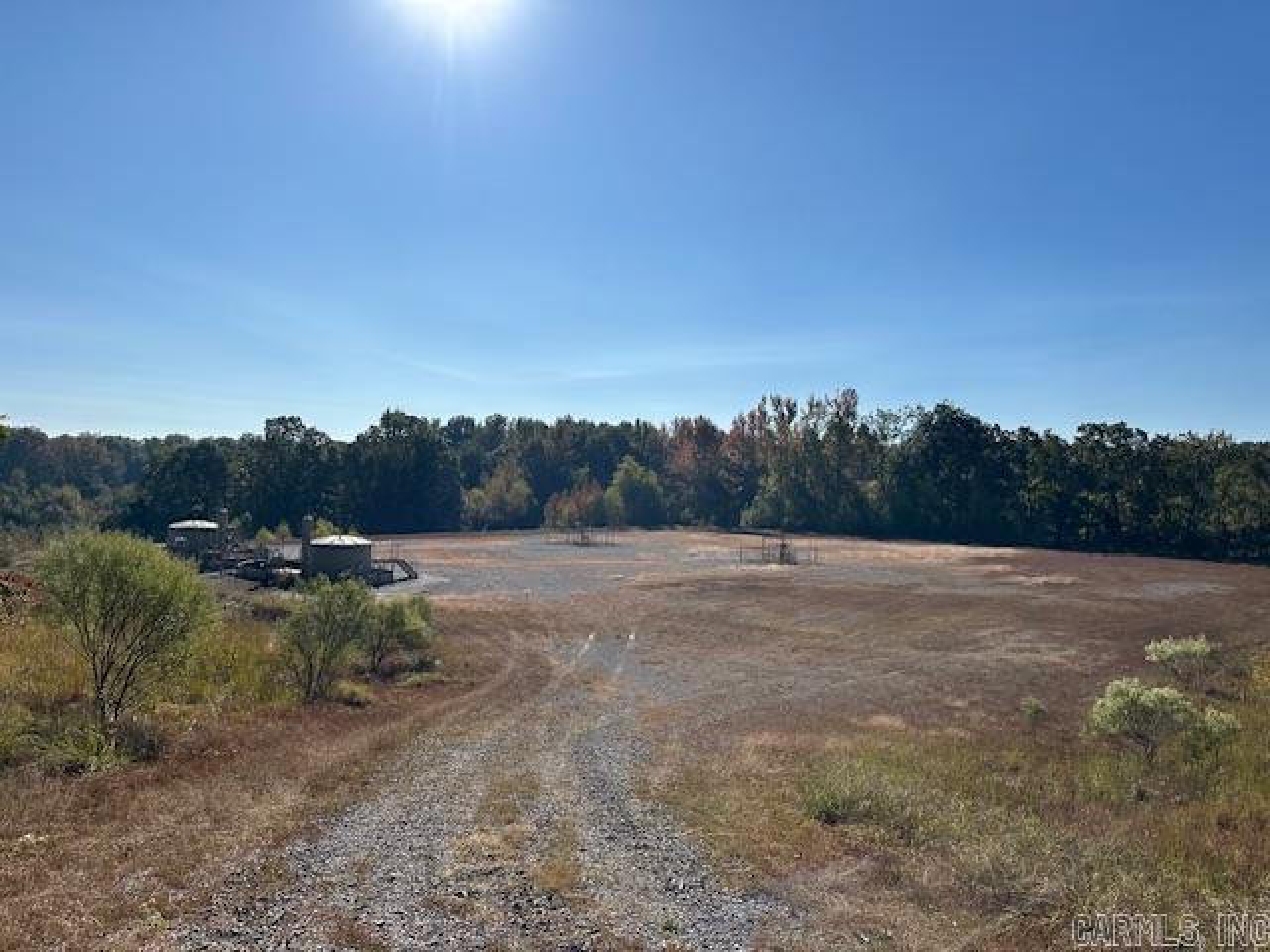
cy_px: 476
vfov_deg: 56.8
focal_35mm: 24
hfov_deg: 71.6
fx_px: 881
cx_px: 635
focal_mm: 6.86
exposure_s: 1/10753
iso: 80
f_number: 1.78
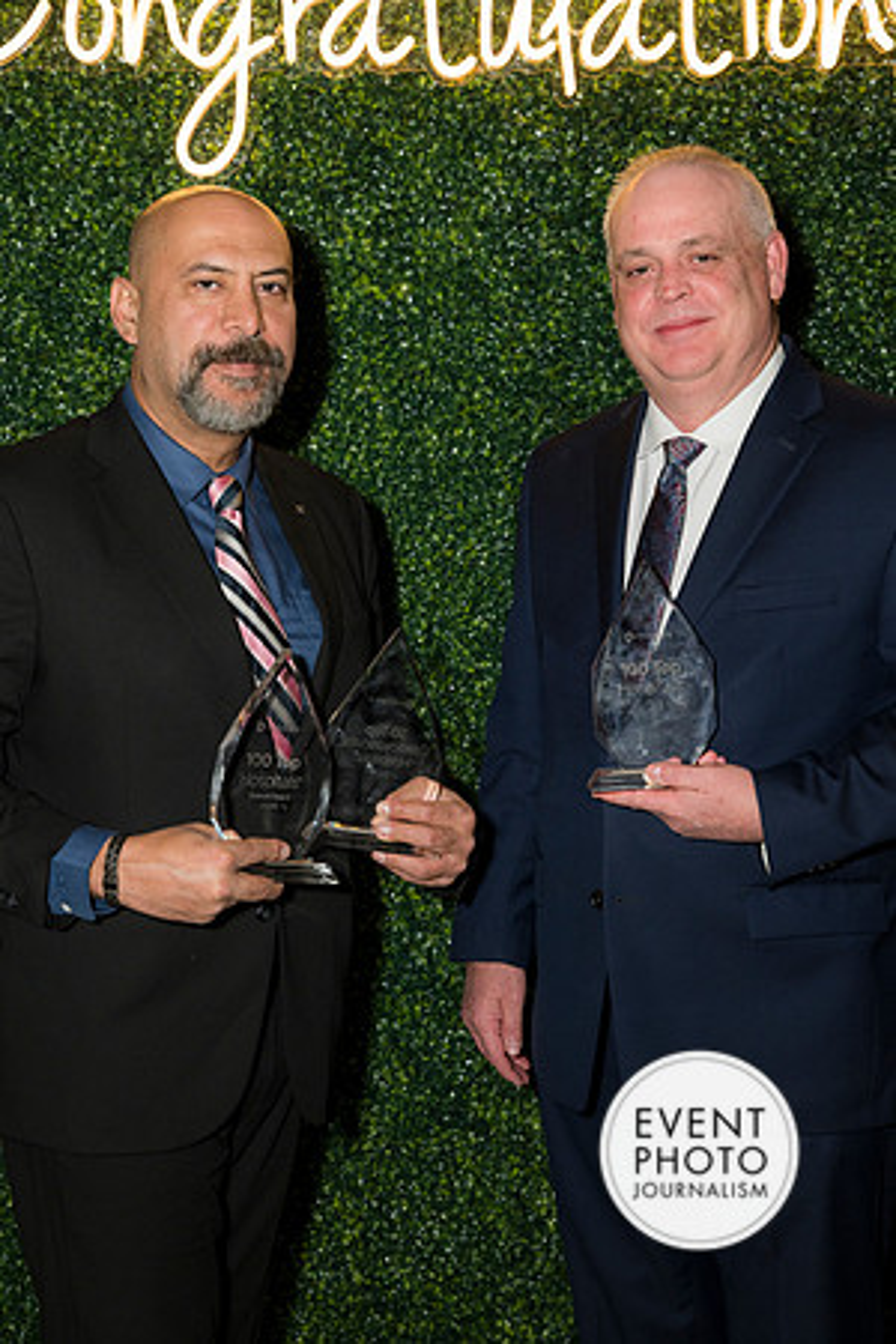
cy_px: 672
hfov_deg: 22.6
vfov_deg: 33.4
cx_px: 448
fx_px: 2240
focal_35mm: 60
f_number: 5
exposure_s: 1/160
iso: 800
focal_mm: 60
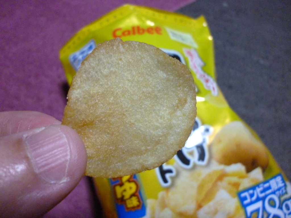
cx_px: 146
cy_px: 109
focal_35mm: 28
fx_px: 235
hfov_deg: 63.4
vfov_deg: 49.7
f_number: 3.1
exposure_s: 1/60
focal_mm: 5
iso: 800
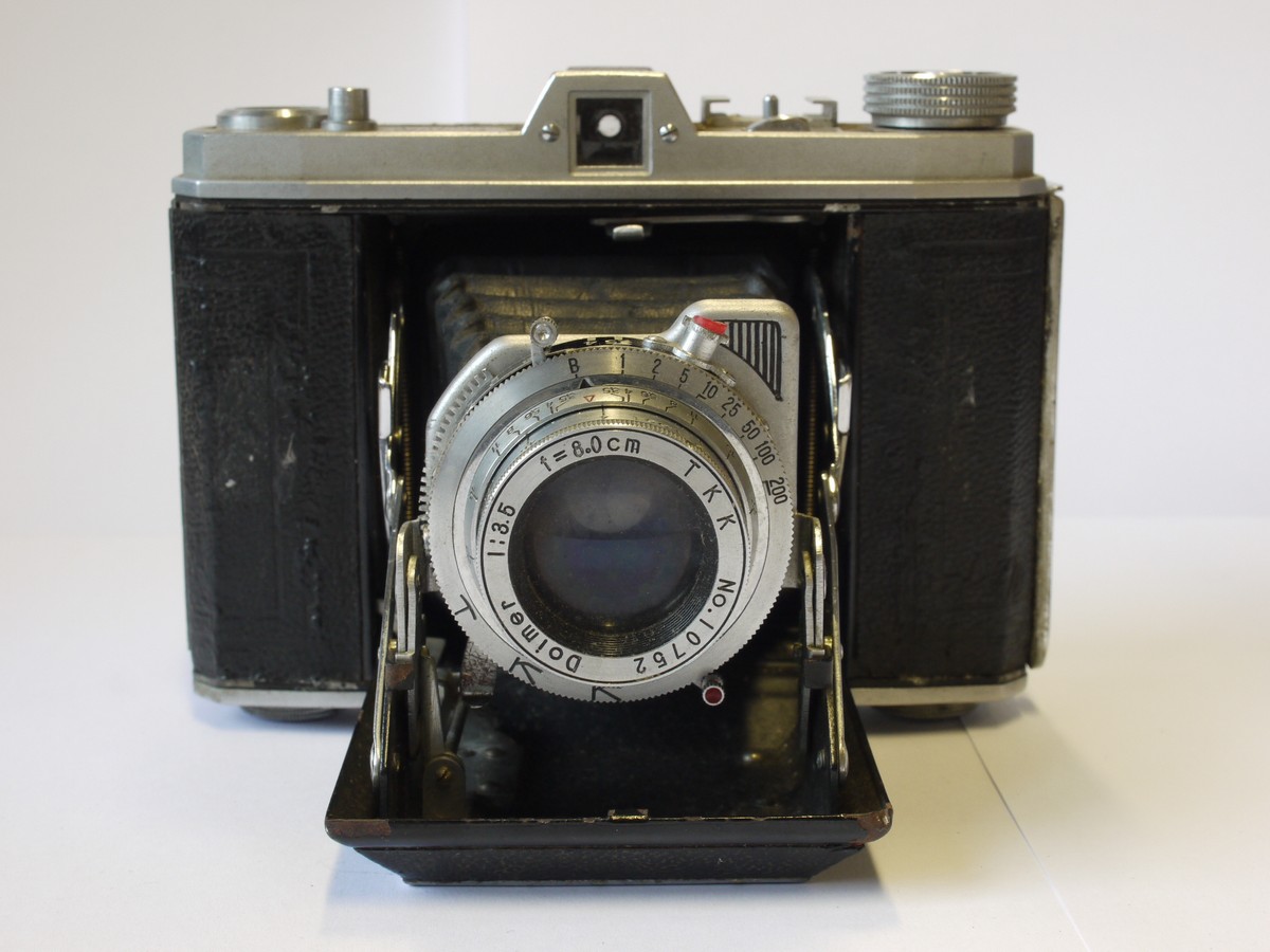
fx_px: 2201
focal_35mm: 60
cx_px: 635
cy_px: 476
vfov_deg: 24.4
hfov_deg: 32.2
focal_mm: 30
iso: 400
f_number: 11
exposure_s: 1/13
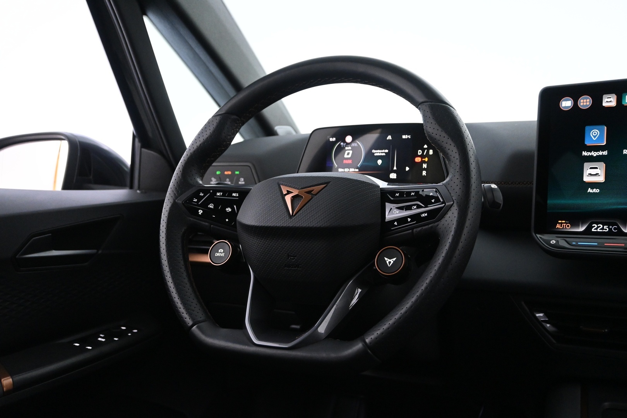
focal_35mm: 36
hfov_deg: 53.1
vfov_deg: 36.9
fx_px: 627
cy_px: 209
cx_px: 314
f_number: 4.2
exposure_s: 1/40
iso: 3200
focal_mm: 24
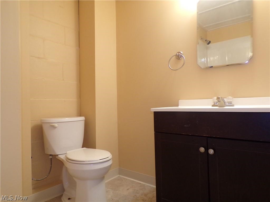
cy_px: 101
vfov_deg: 56.8
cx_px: 135
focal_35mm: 24
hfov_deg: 71.6
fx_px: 187
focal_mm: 4.3
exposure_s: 1/34
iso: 200
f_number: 3
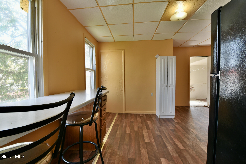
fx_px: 96
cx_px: 123
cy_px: 82
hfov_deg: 104.2
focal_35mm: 14
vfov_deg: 81.3
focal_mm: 14
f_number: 11
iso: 800
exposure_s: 1/20
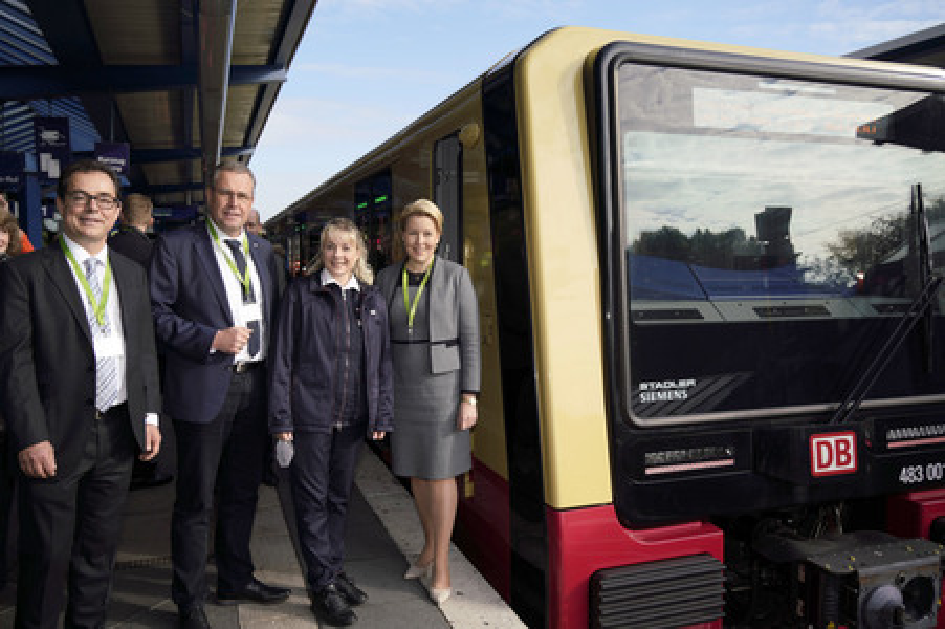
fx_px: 734
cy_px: 314
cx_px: 472
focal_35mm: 28
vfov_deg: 46.3
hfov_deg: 65.5
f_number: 5.6
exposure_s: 1/500
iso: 100
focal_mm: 28
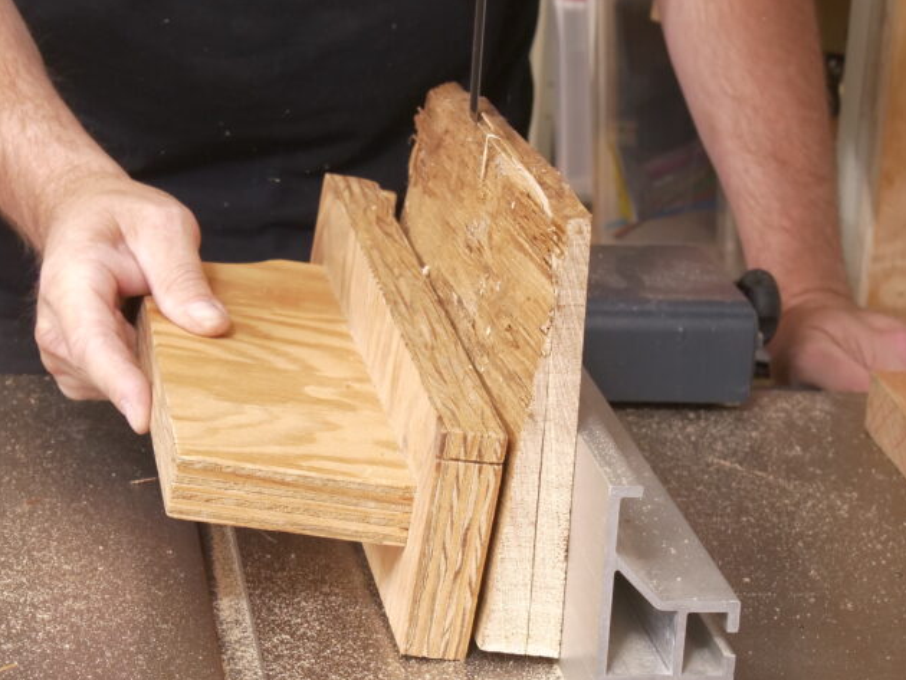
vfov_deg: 14.2
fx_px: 2723
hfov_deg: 18.9
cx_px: 431
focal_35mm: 104
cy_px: 454
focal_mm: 32
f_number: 6.3
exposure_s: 1/160
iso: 1000
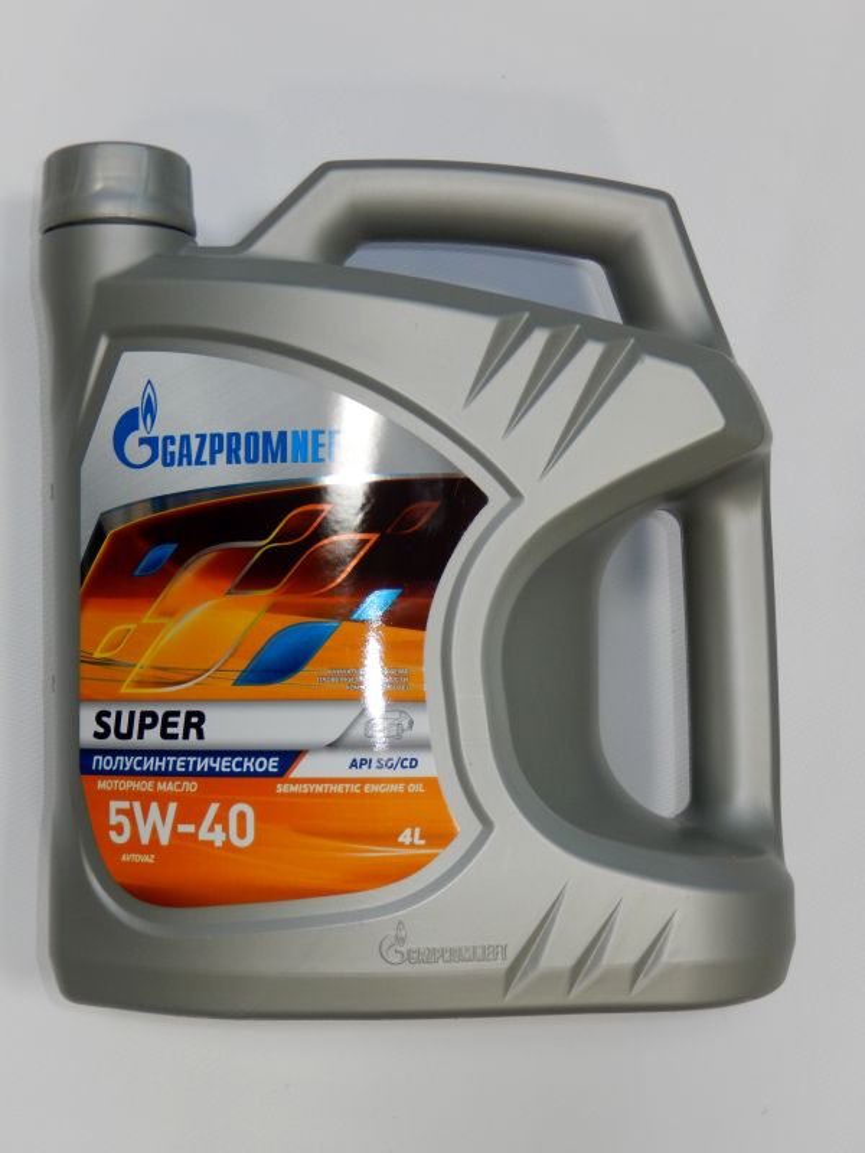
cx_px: 432
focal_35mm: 51
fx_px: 1699
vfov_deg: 37.5
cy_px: 576
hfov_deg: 28.6
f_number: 4.5
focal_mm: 9.2
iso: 200
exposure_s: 1/30
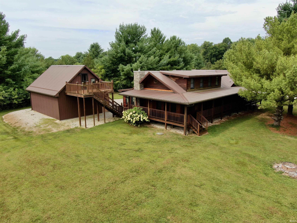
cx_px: 148
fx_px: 206
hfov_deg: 71.6
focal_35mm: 24
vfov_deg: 56.8
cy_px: 112
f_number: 2.8
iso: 100
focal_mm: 4.39
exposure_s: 1/60
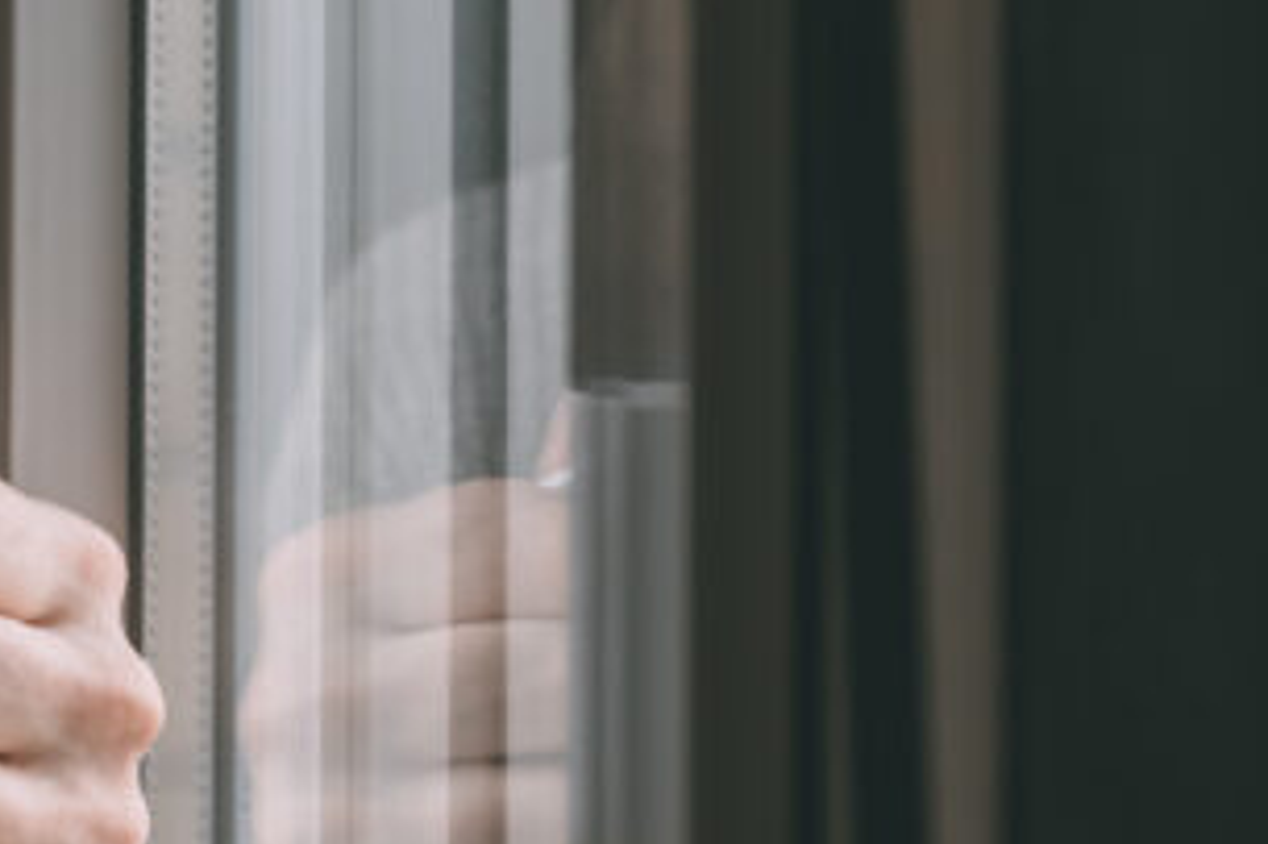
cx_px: -407
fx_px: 8272
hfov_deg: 8.6
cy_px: 110
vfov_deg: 5.8
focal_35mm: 235
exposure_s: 1/60
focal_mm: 70
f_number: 2.8
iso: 640
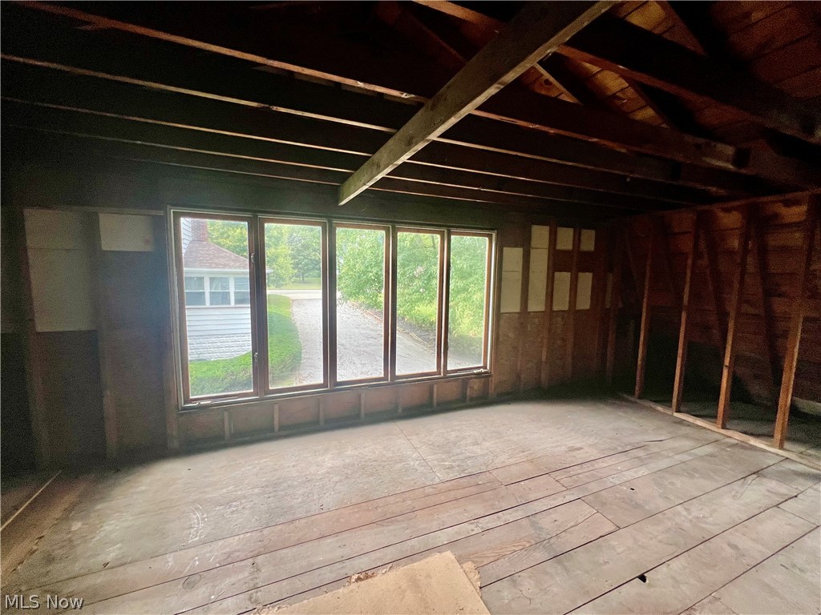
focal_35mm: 13
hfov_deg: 106.2
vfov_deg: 89.9
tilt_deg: -6.1
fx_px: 308
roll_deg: -0.9
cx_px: 410
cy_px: 308
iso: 100
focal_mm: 1.57
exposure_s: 1/99
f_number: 1.8
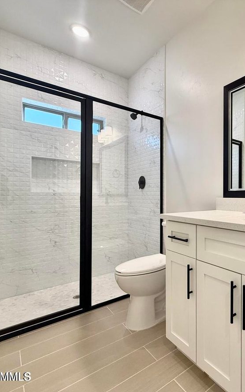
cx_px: 212
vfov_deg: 85.1
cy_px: 196
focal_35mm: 20
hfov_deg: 53.6
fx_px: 214
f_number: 2.2
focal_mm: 2.22
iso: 125
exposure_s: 1/120
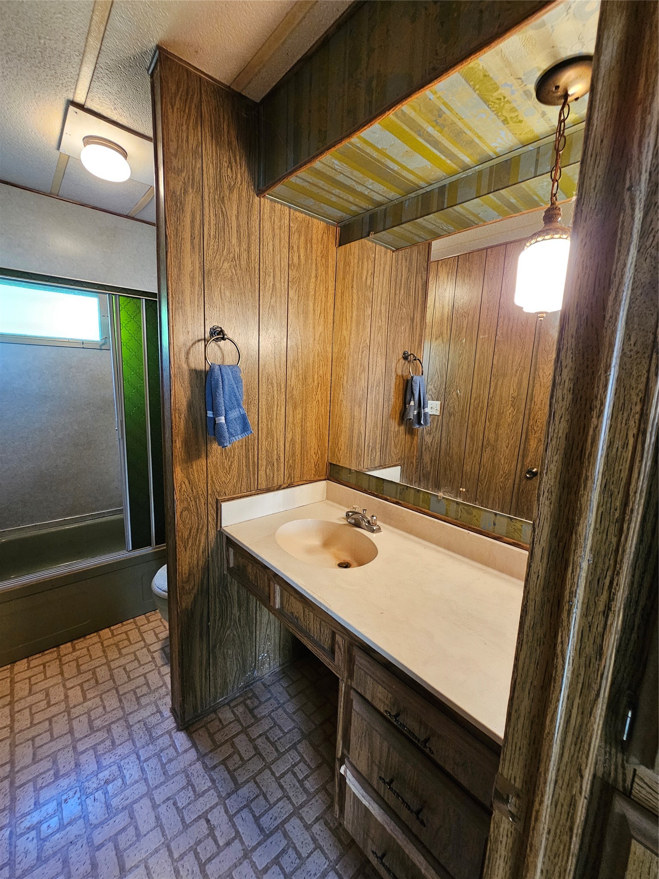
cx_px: 330
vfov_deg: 106.2
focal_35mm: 13
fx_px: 330
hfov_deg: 89.9
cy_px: 440
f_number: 2.2
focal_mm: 2.2
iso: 320
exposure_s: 1/30
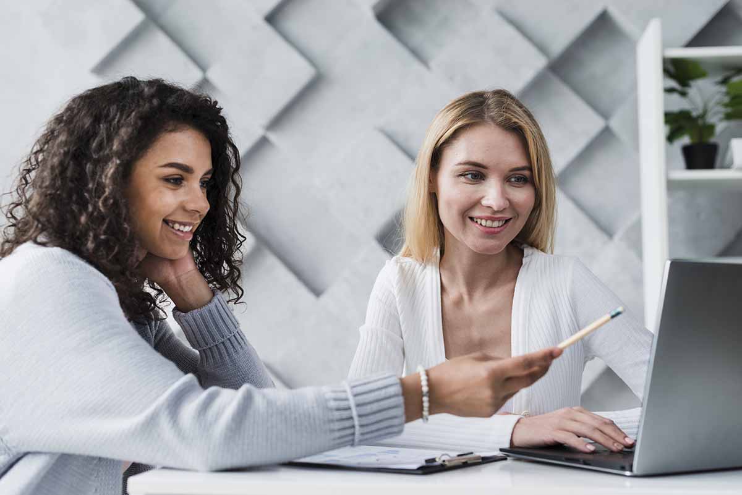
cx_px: 371
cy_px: 248
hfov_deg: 39.6
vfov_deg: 27.0
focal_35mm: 50
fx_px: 1031
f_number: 3.2
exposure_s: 1/160
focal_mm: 50
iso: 320
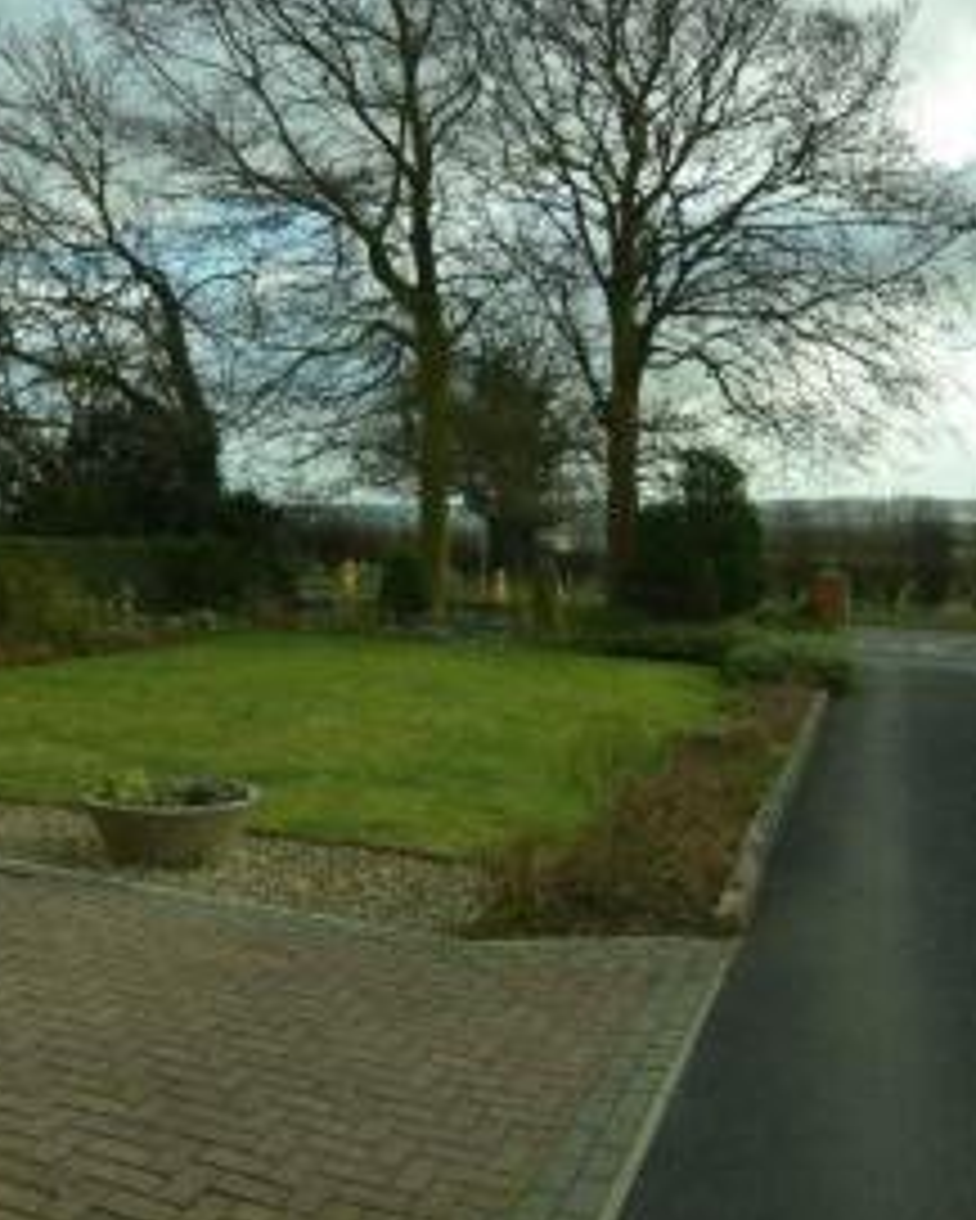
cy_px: 533
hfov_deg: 43.4
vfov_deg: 52.7
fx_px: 1227
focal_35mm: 34
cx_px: 463
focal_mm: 10
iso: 100
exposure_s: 1/200
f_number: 7.1
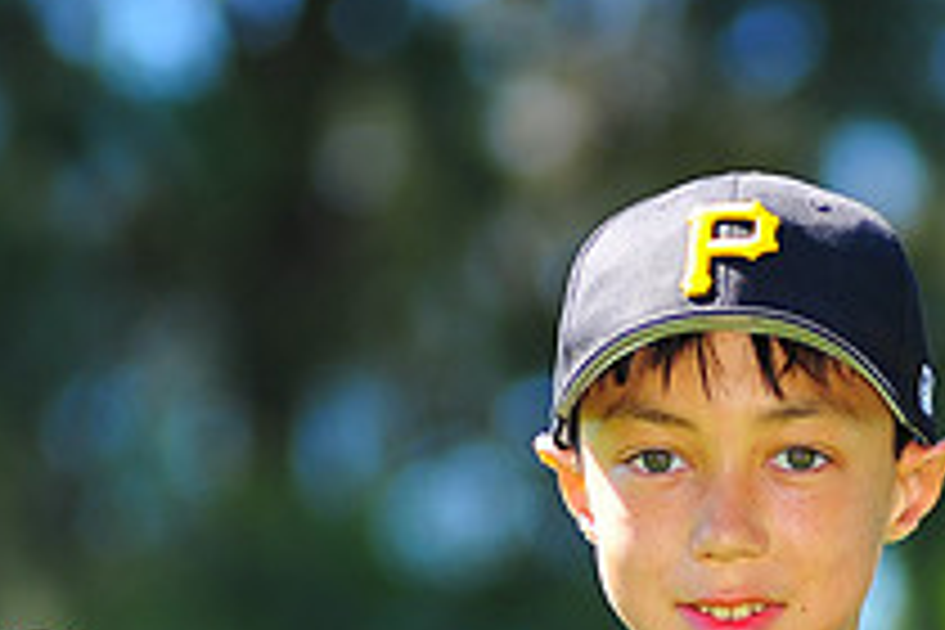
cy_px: 837
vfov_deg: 2.8
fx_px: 13071
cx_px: 828
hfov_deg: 4.1
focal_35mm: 498
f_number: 4.5
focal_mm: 180
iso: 200
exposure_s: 1/400
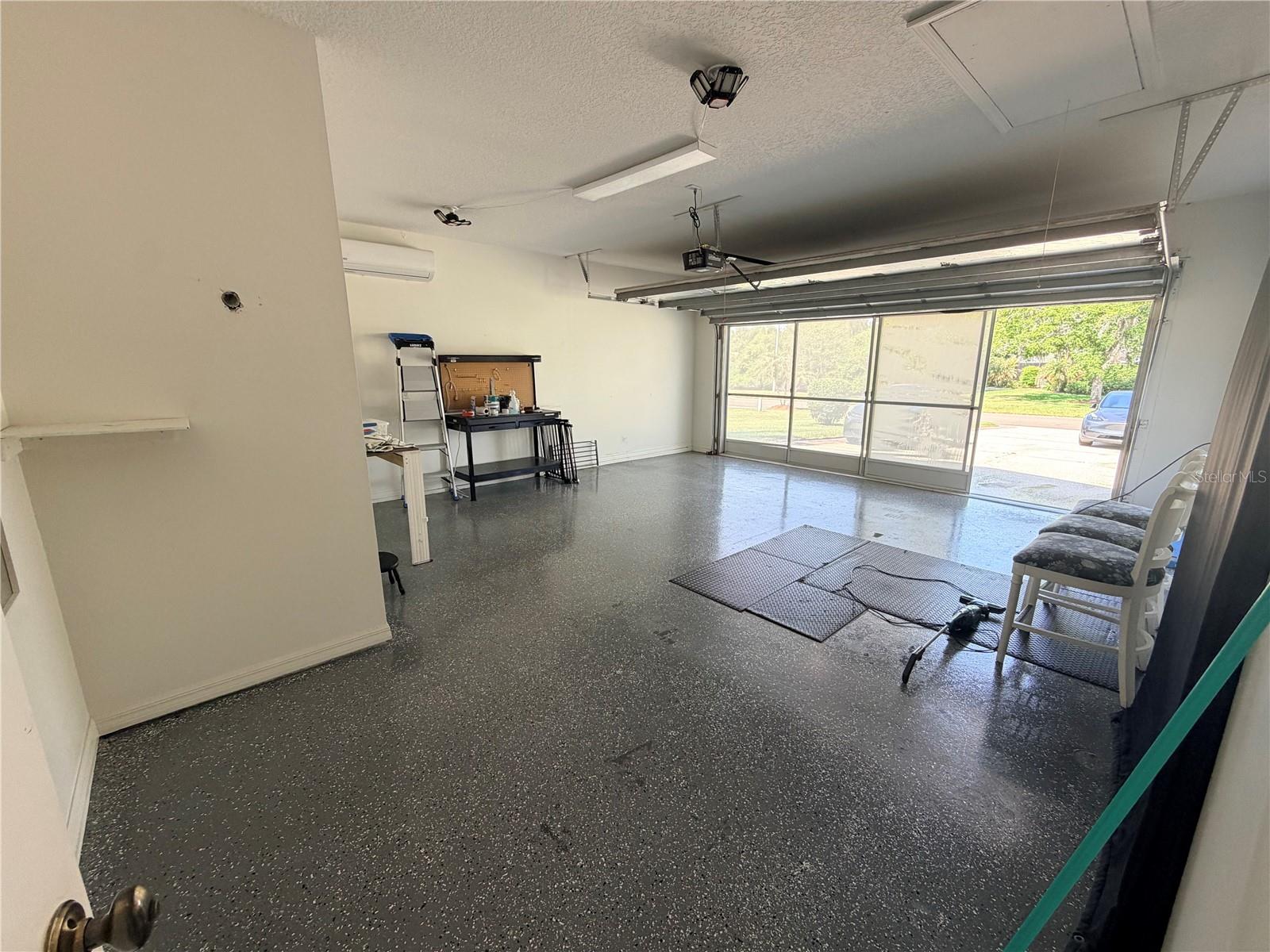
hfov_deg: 102.1
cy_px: 476
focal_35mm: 14
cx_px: 635
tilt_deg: -12.3
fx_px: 514
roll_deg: -0.1
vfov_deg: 85.7
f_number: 2.2
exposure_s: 1/121
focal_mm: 2.22
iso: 125
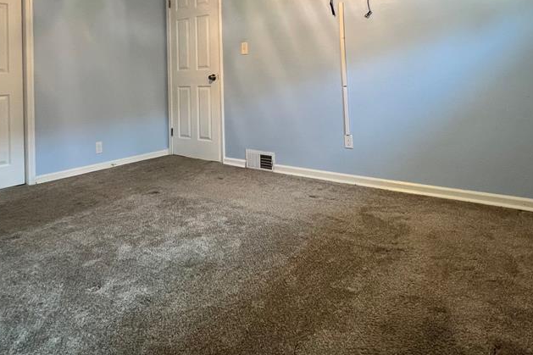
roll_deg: +0.8
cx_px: 258
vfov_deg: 52.8
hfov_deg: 78.6
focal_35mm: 22
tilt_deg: +1.6
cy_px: 63
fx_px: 326
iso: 250
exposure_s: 1/60
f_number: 1.8
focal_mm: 1.57
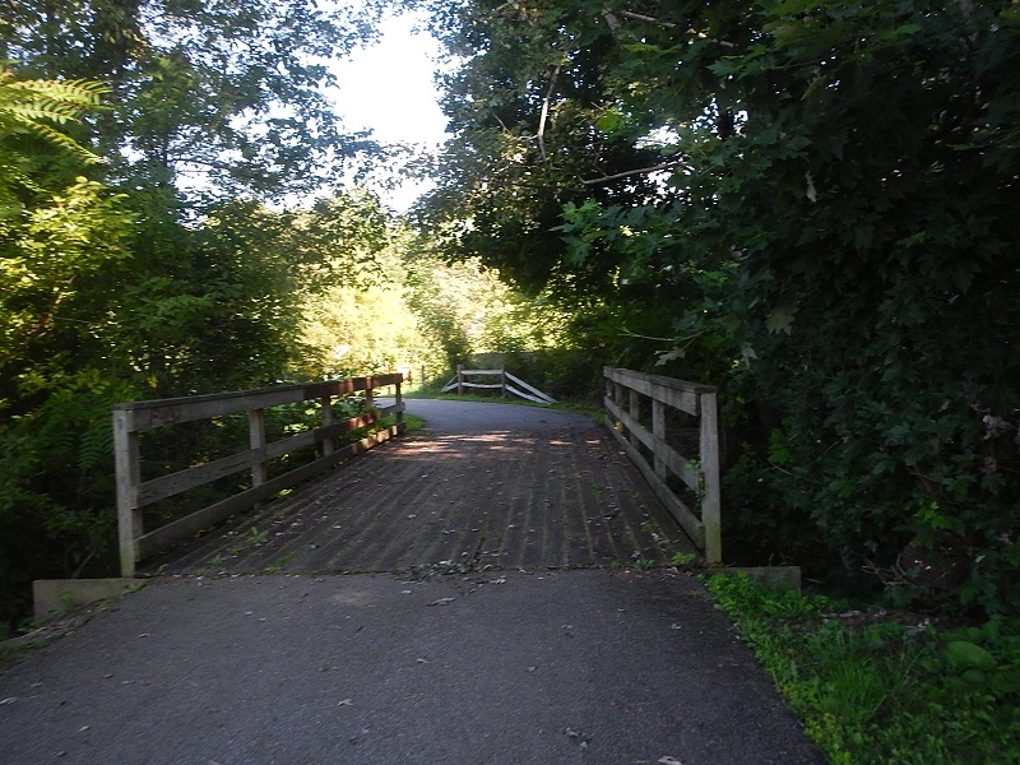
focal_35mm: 28
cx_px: 510
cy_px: 382
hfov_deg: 63.4
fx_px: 825
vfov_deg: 49.7
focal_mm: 5
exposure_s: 1/250
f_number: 3.9
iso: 360
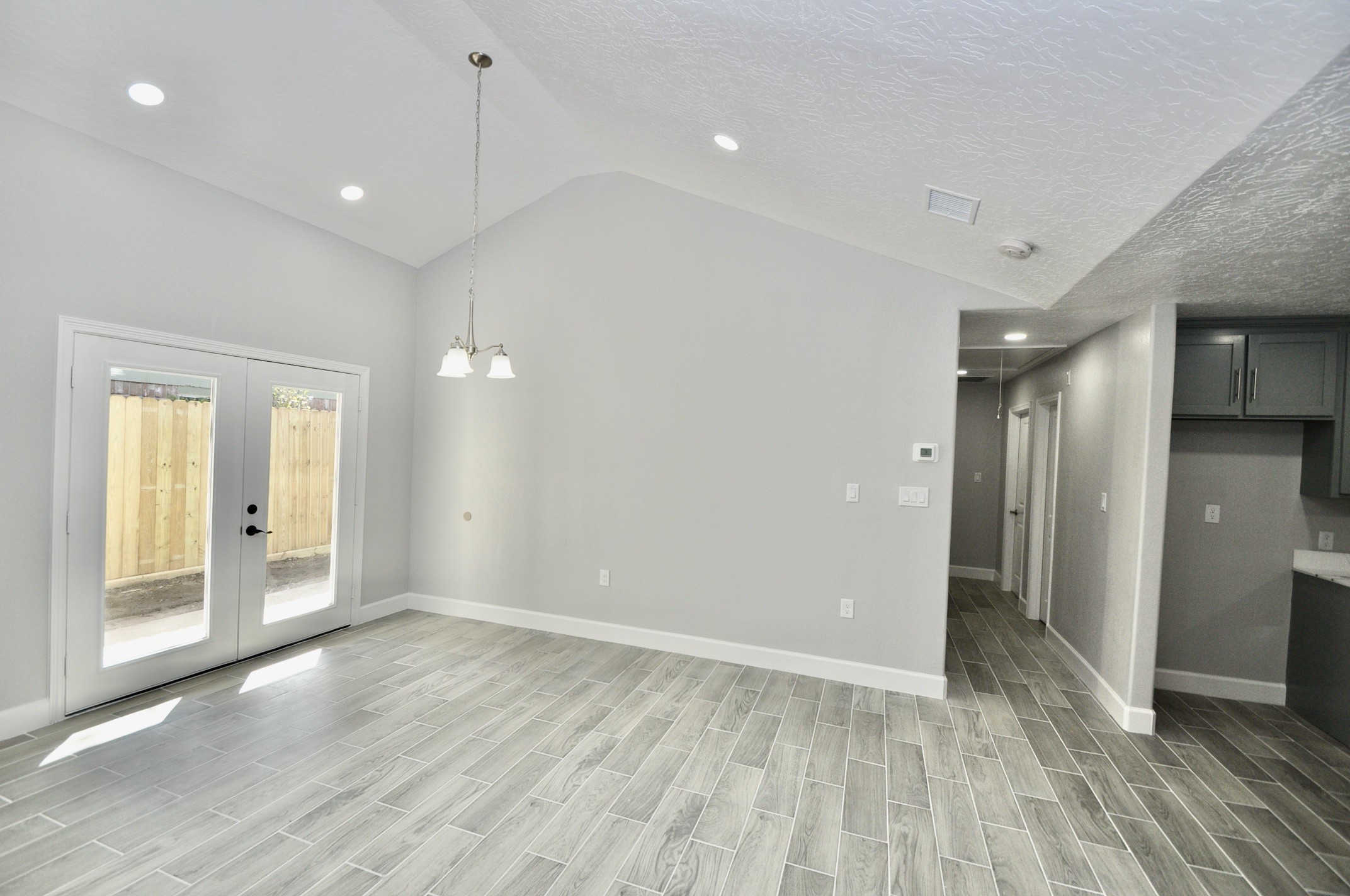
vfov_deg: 77.2
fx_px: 562
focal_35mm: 15
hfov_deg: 100.5
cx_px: 675
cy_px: 448
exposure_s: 1/125
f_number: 5.6
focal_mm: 10
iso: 280
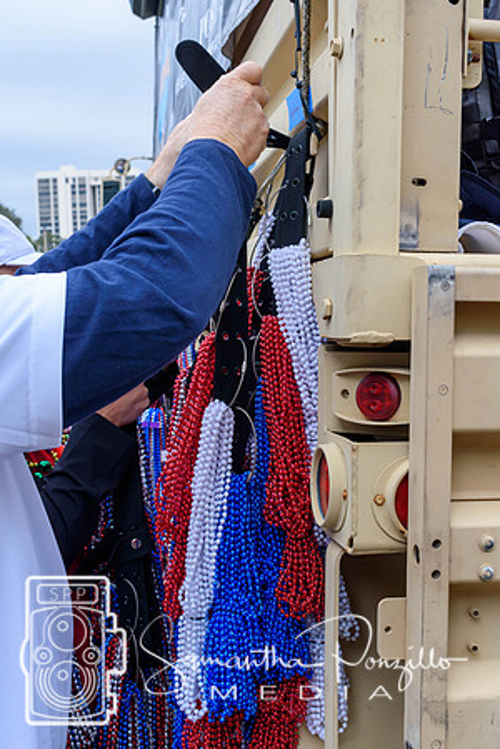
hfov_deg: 30.8
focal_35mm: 44
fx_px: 906
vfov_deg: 45.0
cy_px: 374
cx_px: 250
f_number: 8
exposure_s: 1/250
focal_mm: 29
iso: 360
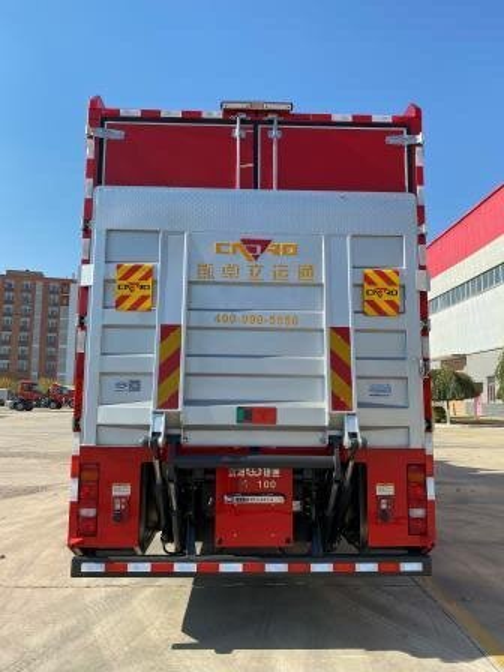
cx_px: 252
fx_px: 505
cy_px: 336
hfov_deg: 53.1
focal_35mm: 26
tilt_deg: +7.8
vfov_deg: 67.3
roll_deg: -0.1
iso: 32
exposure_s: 1/2066
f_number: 1.8
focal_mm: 4.25
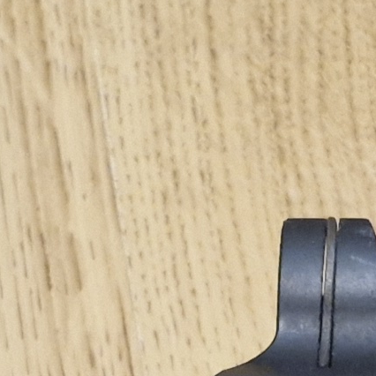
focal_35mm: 191
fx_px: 2347
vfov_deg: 8.5
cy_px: 854
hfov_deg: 9.2
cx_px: 238
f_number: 1.8
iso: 125
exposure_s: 1/100
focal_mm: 5.54
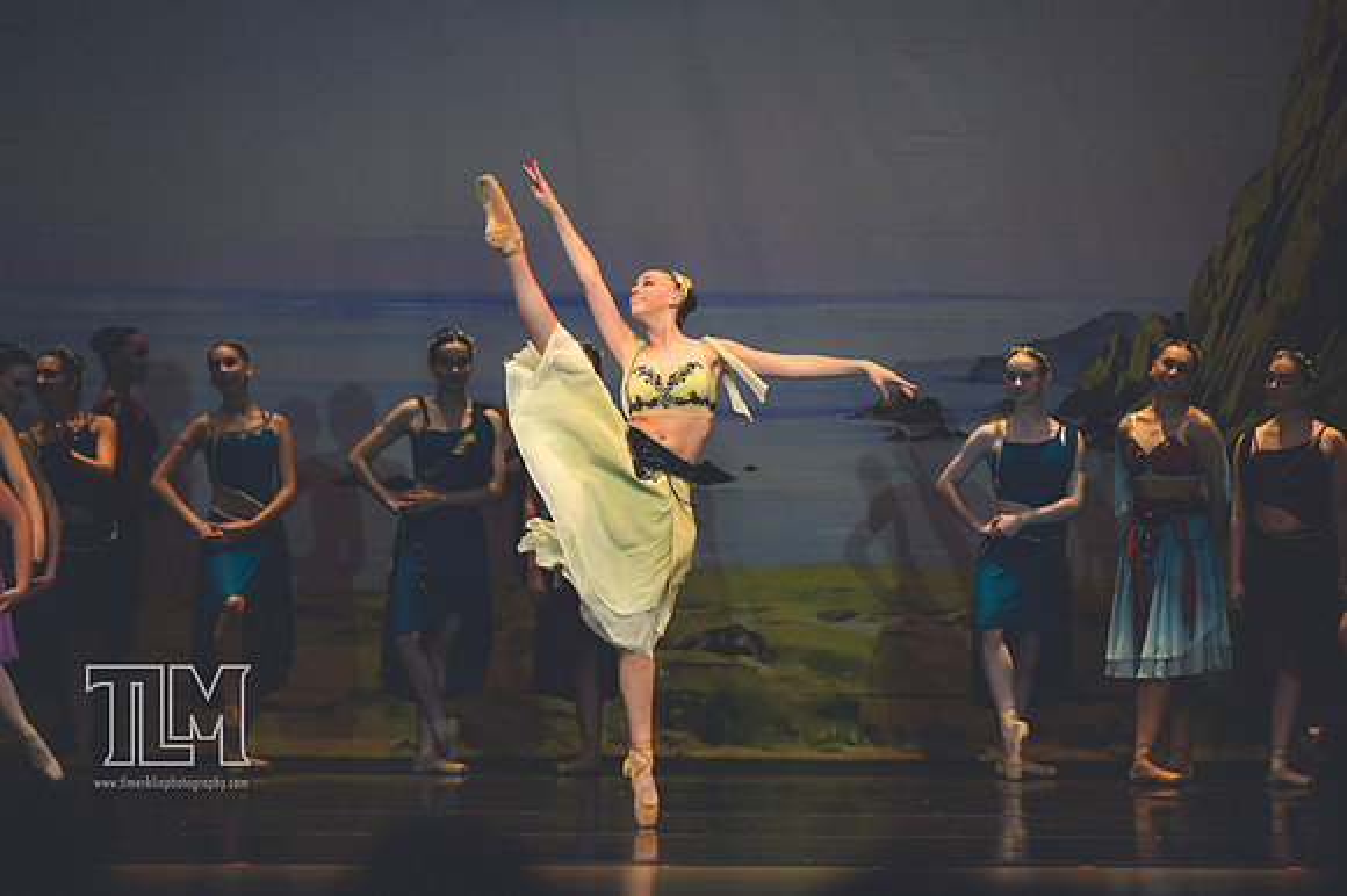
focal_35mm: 232
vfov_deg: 5.9
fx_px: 8675
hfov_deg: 8.9
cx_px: 674
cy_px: 448
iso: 560
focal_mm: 155
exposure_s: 1/500
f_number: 2.8
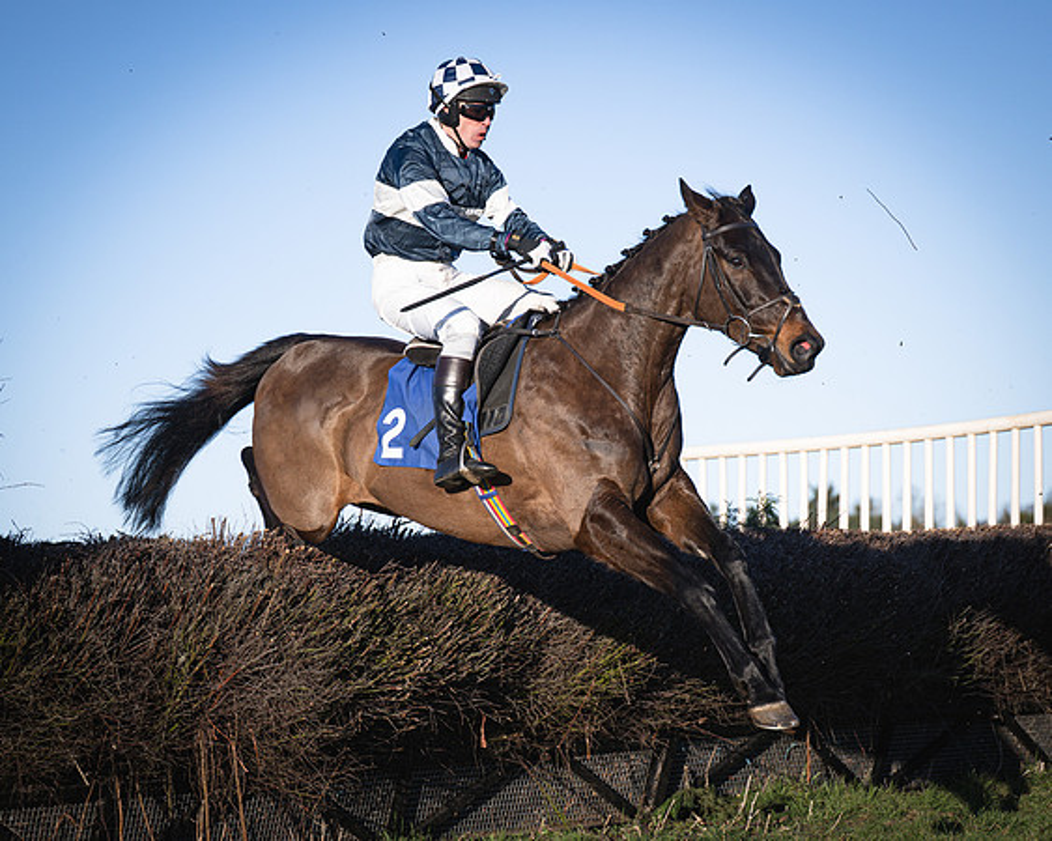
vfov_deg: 12.7
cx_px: 542
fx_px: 3785
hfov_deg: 15.8
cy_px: 456
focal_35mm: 122
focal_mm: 70
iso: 100
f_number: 2.8
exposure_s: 1/2000
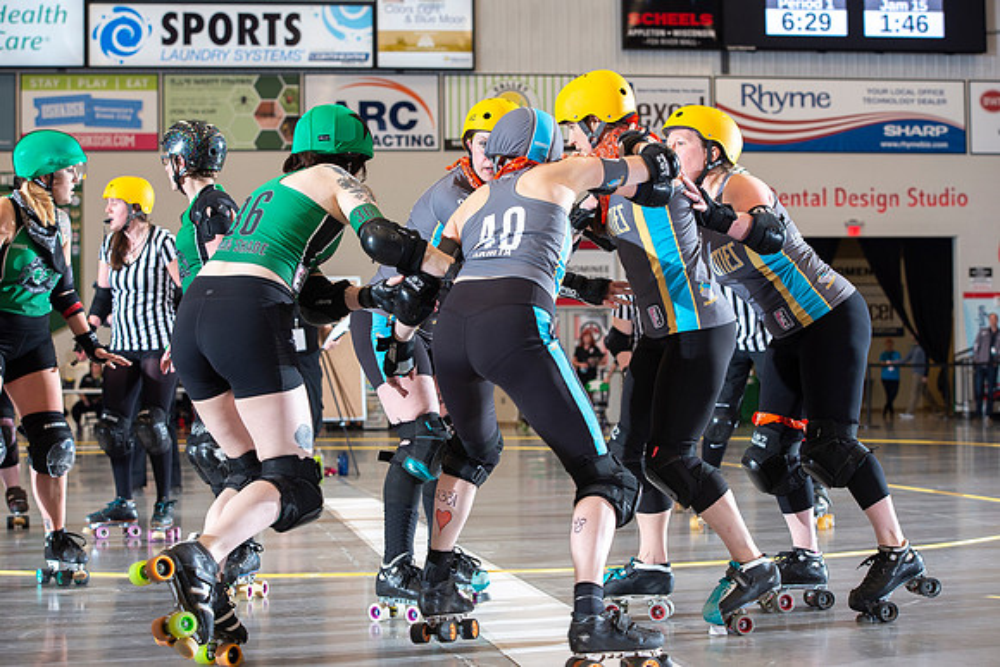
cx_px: 500
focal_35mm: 82
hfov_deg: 24.8
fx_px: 2278
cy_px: 334
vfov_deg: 16.7
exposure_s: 1/160
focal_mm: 82
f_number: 5.6
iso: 640
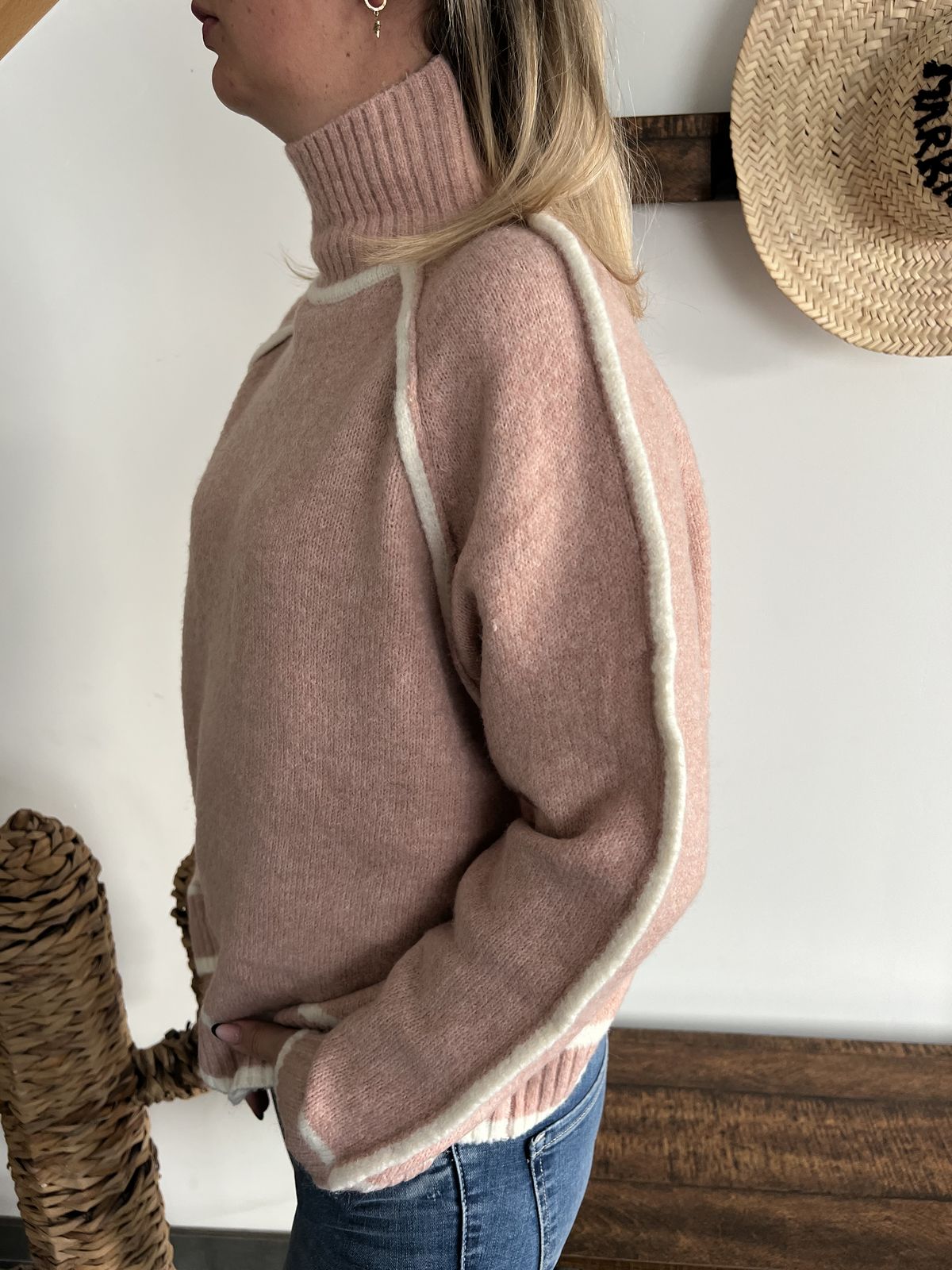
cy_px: 635
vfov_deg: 67.3
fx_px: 953
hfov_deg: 53.1
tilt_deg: -17.3
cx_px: 476
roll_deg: +1.5
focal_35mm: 26
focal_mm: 5.7
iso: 125
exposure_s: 1/121
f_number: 1.5
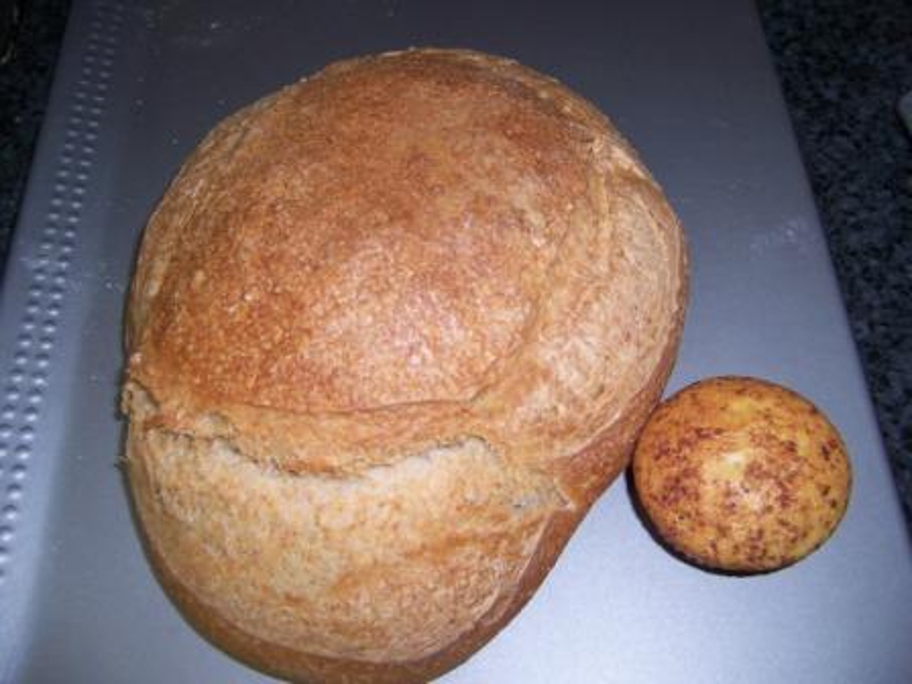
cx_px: 456
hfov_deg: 55.4
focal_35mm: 33
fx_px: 869
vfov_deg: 42.9
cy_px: 342
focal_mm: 5.5
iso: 140
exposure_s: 1/60
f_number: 2.8
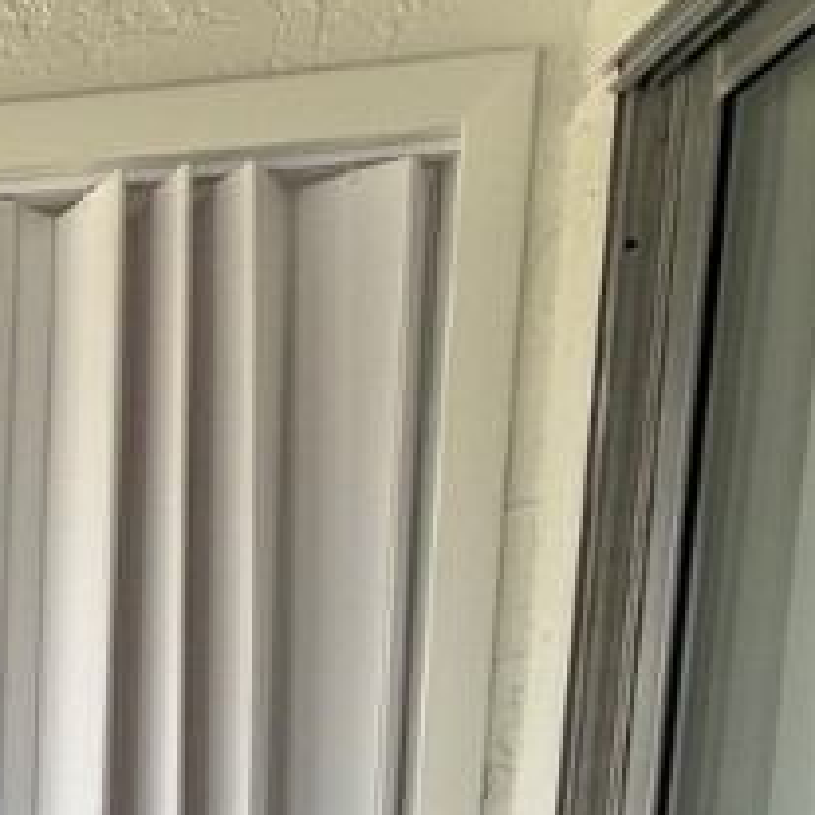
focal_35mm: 46
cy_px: 957
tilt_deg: -7.4
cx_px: -295
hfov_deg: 28.6
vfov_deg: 31.4
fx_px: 1225
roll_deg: +1.4
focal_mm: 2.22
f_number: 2.2
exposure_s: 1/121
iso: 50
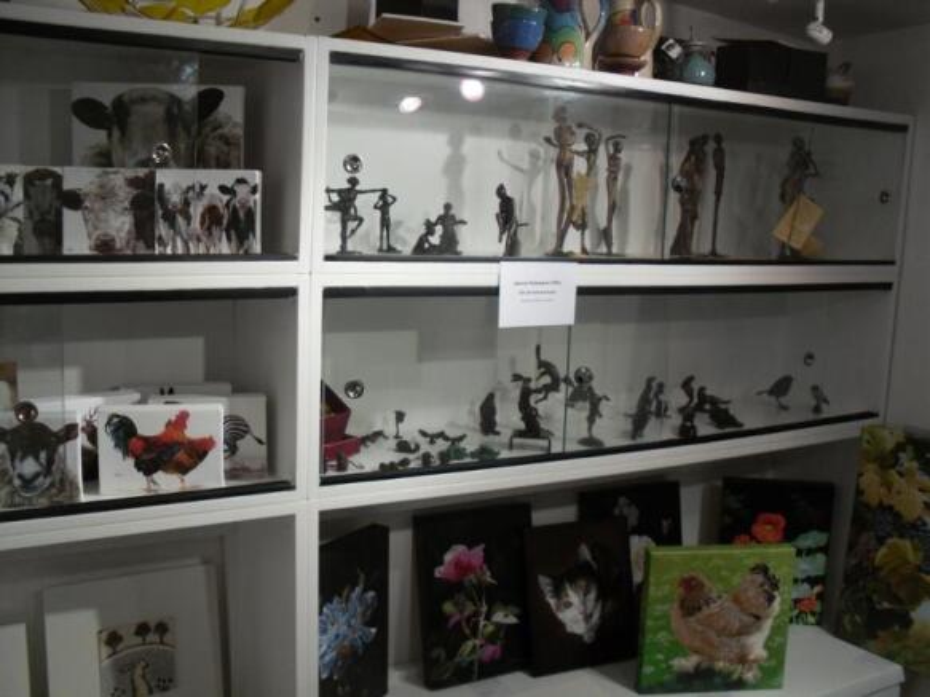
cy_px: 348
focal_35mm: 35
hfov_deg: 52.6
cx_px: 465
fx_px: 940
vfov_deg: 40.7
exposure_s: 1/22
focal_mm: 6.3
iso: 100
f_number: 3
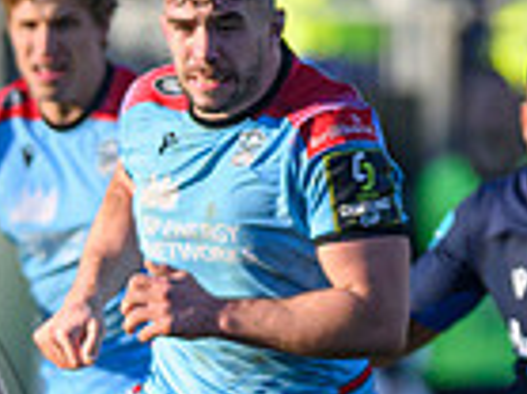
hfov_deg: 0.7
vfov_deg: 0.5
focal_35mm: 2954
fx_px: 44933
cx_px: -185
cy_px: 895
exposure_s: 1/5000
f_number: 3.5
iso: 800
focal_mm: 400
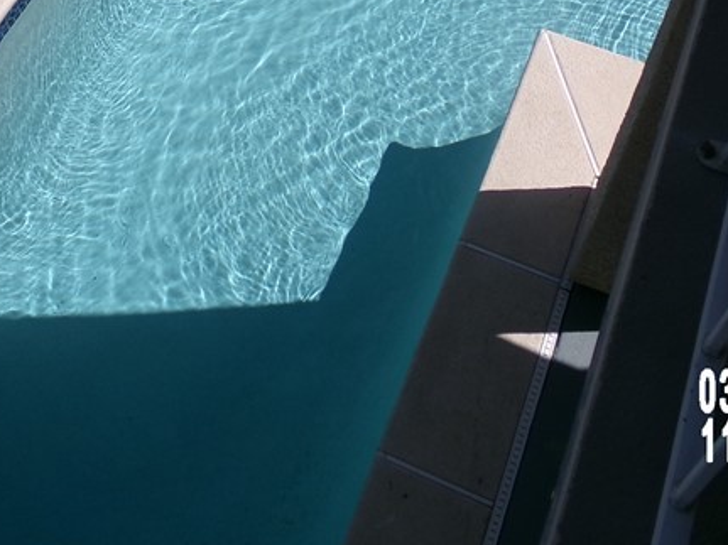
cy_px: -89
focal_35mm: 57
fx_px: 1198
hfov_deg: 33.8
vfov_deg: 23.6
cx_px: 326
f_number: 11.07
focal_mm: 4.3
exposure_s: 1/280
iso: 100
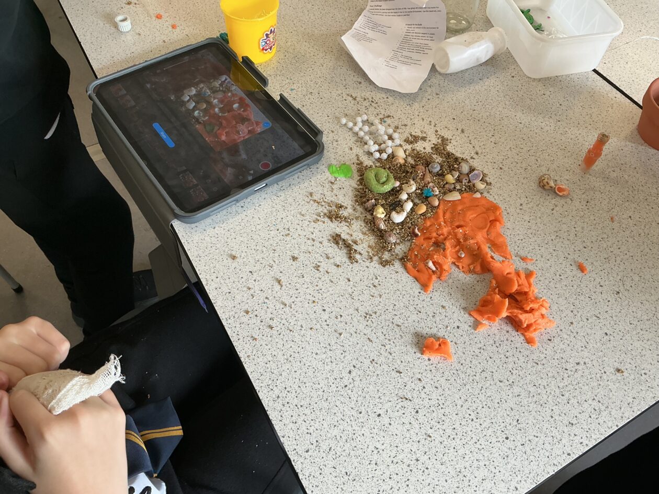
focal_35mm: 29
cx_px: 330
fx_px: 552
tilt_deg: -54.9
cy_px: 247
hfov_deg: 61.7
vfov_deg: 48.2
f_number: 1.8
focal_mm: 3
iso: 50
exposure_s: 1/60
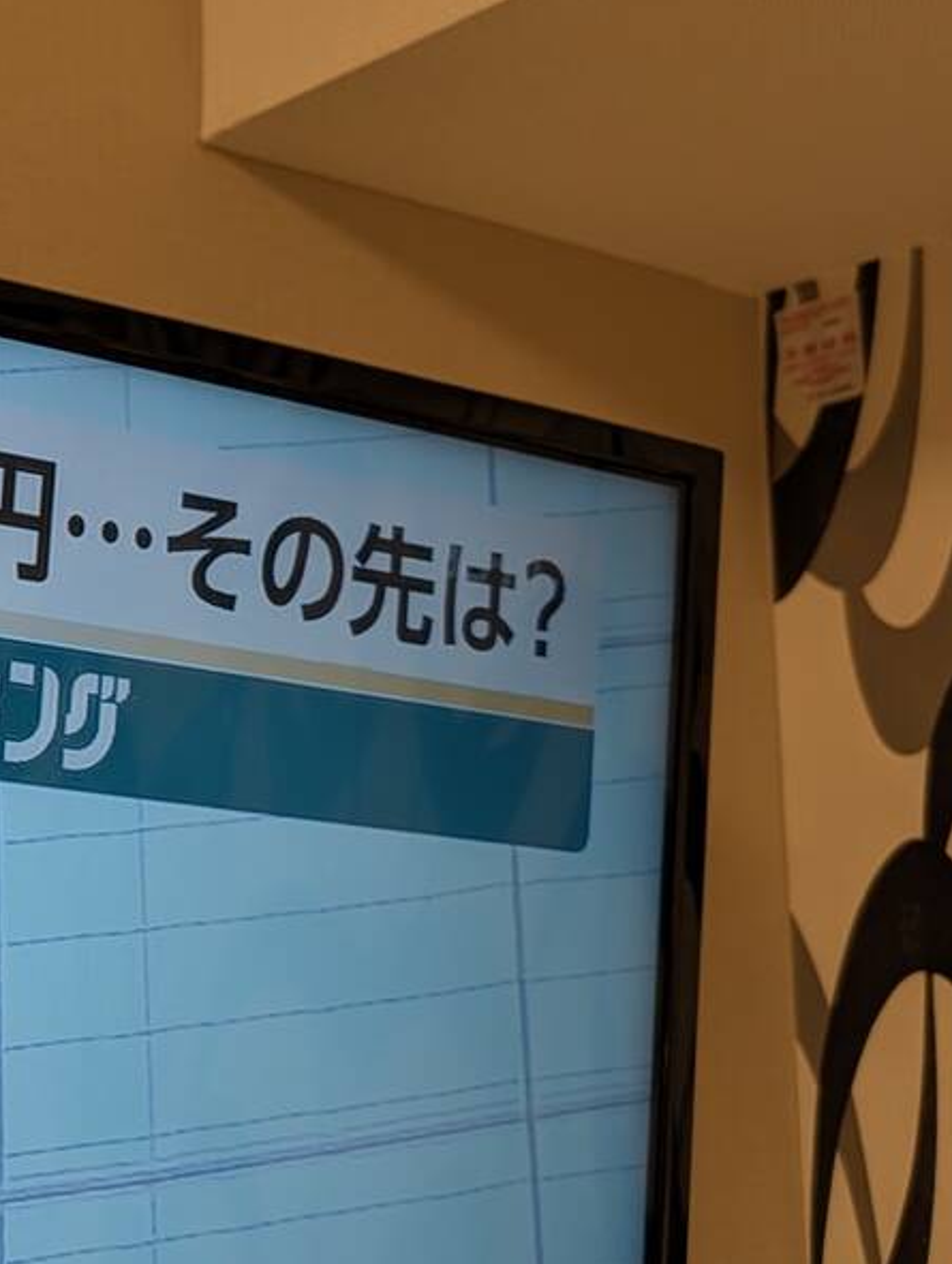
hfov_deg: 20.5
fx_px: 2377
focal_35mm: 65
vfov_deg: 29.8
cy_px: 605
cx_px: -324
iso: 66
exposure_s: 1/100
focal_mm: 6.9
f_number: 1.68
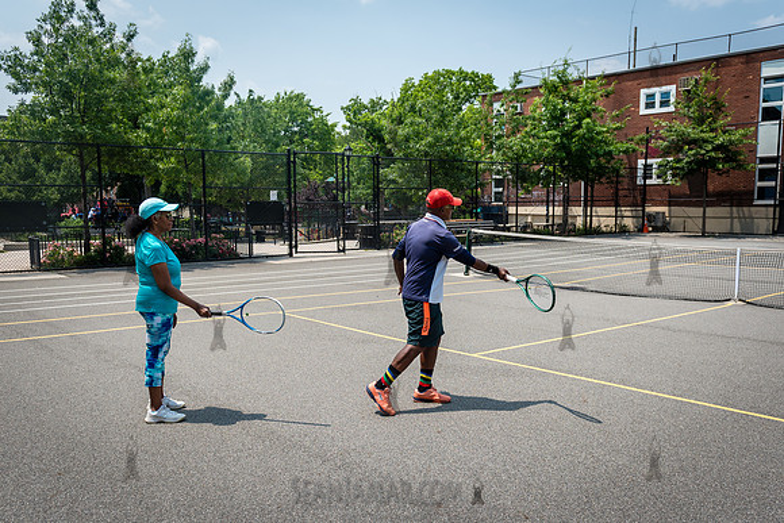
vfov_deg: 41.0
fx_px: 699
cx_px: 419
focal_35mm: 32
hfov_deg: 58.5
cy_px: 290
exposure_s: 1/2000
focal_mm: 27
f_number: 4.5
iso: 200
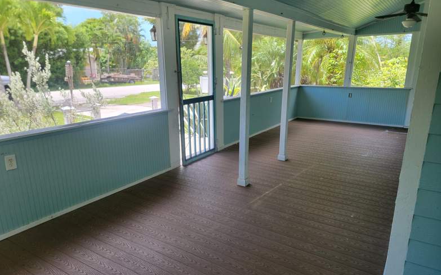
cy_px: 150
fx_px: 312
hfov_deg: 70.4
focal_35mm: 26
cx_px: 216
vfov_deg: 47.5
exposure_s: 1/120
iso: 50
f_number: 1.8
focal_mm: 6.7
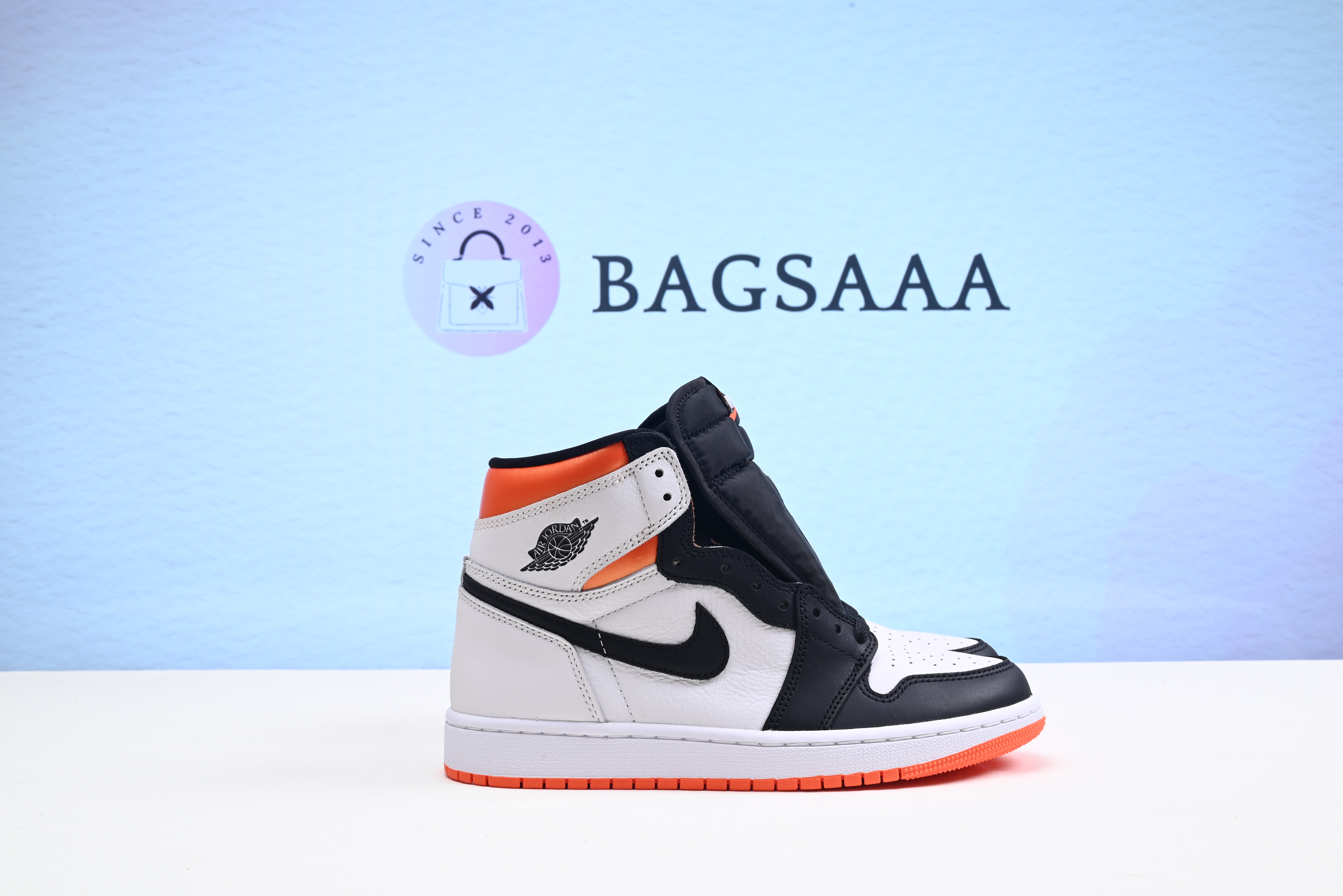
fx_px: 1418
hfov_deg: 50.7
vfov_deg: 35.1
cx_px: 672
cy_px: 448
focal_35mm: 38
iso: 100
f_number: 16
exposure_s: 1/2
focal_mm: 38
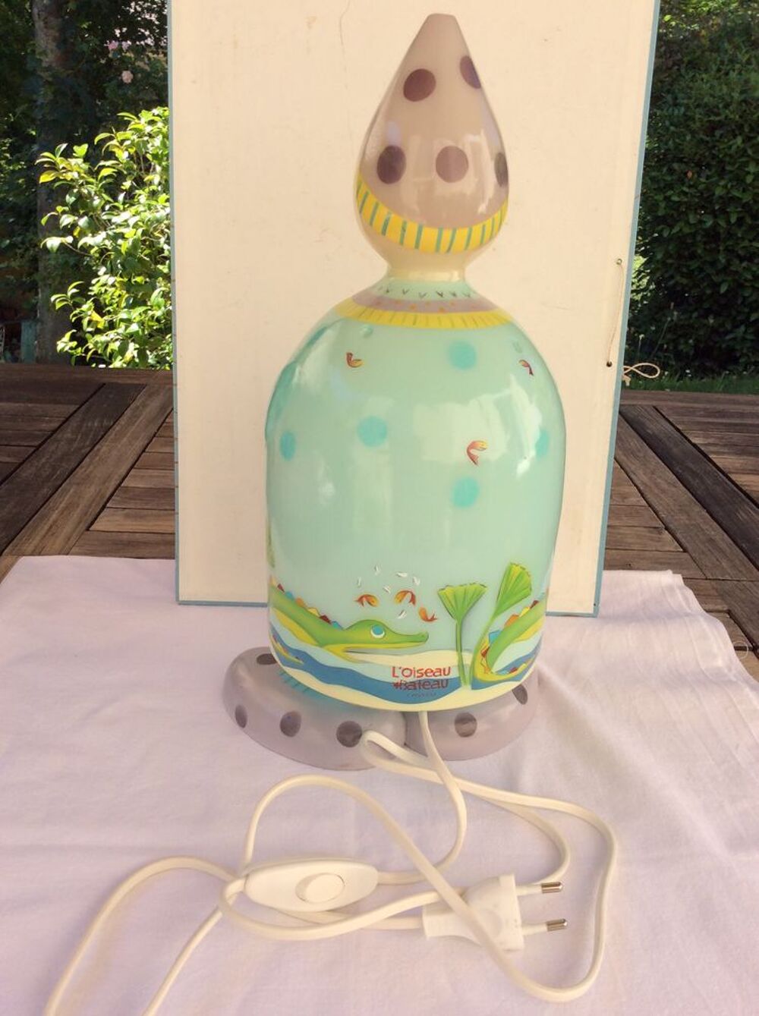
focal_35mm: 32
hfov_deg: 44.1
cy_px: 508
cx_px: 380
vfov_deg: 56.9
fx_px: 938
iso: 32
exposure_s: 1/476
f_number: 2.4
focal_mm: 3.3
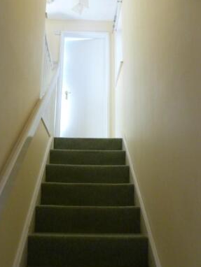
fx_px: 247
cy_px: 149
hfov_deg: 44.1
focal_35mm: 32
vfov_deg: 56.6
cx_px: 87
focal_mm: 5
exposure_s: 1/60
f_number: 3.3
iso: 400
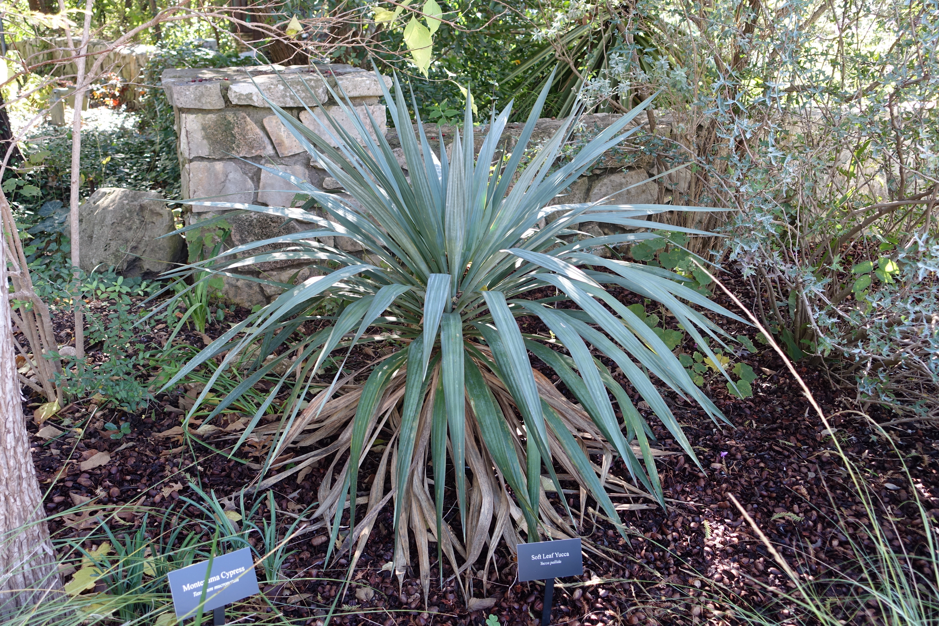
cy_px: 313
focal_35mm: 34
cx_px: 470
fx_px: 887
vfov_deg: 38.9
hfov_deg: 55.8
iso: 125
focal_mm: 12.64
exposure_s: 1/50
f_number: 2.8
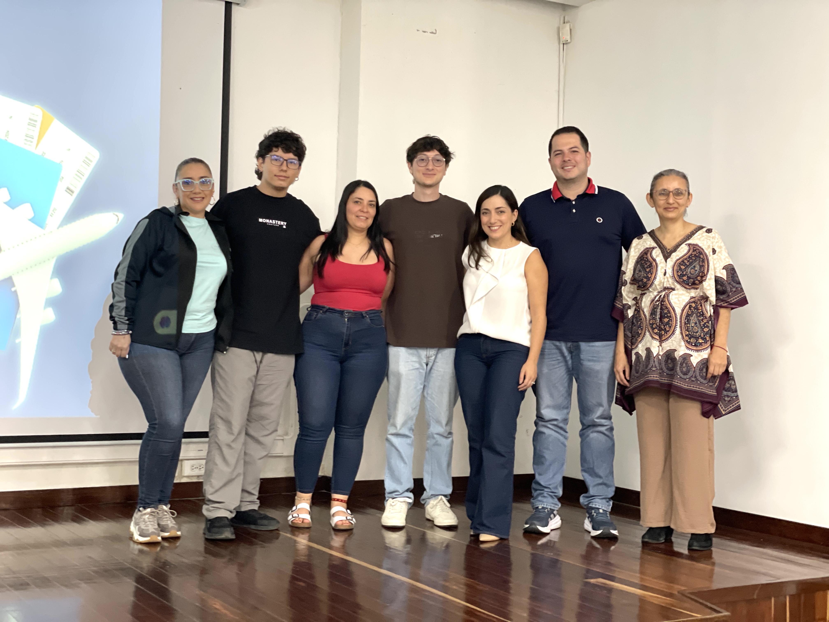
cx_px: 414
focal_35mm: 52
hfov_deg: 36.8
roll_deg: +0.8
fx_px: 1245
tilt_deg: +1.9
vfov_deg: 28.0
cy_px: 311
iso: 400
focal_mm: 6
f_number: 2
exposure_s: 1/40
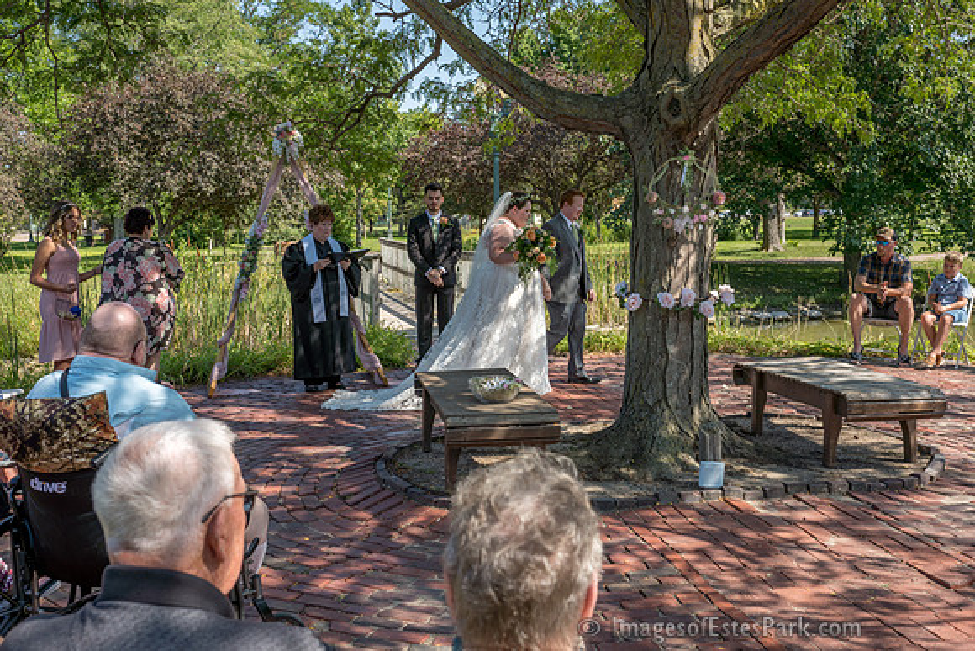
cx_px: 488
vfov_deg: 37.9
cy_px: 326
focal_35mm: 35
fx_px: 948
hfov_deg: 54.4
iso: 100
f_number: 7.1
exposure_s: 1/160
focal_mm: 35
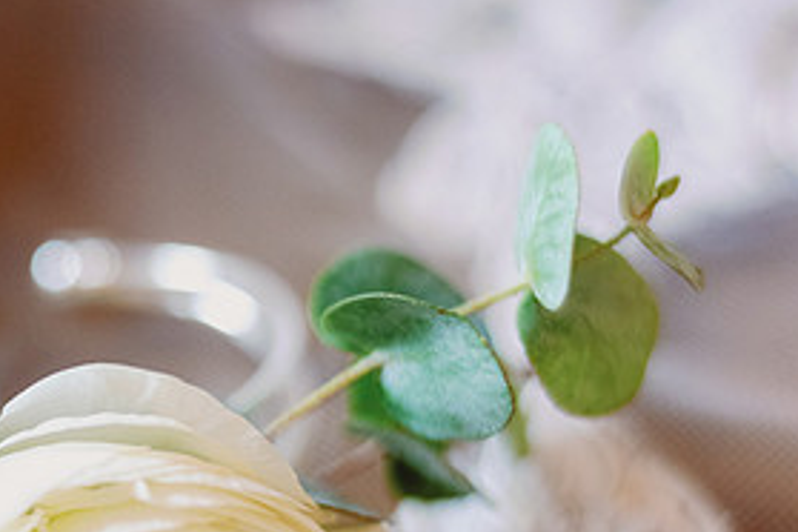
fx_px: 2305
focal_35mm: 104
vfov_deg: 13.1
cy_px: 471
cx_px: 20
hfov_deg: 19.1
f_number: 2.5
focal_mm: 50
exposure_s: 1/80
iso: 1600
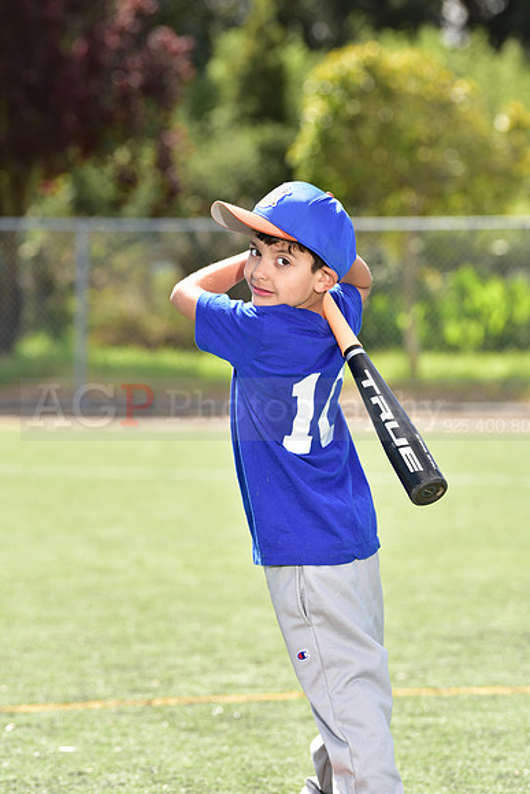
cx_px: 265
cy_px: 397
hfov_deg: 9.2
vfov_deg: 13.7
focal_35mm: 150
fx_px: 3310
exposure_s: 1/200
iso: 80
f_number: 5
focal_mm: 150
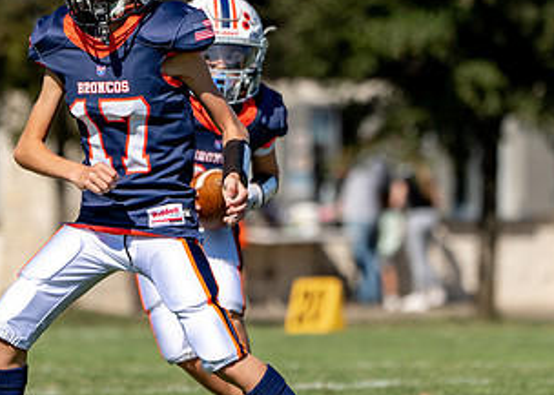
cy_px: 141
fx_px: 10870
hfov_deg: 2.9
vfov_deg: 2.1
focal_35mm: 691
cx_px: 245
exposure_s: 1/1250
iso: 125
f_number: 5.6
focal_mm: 288
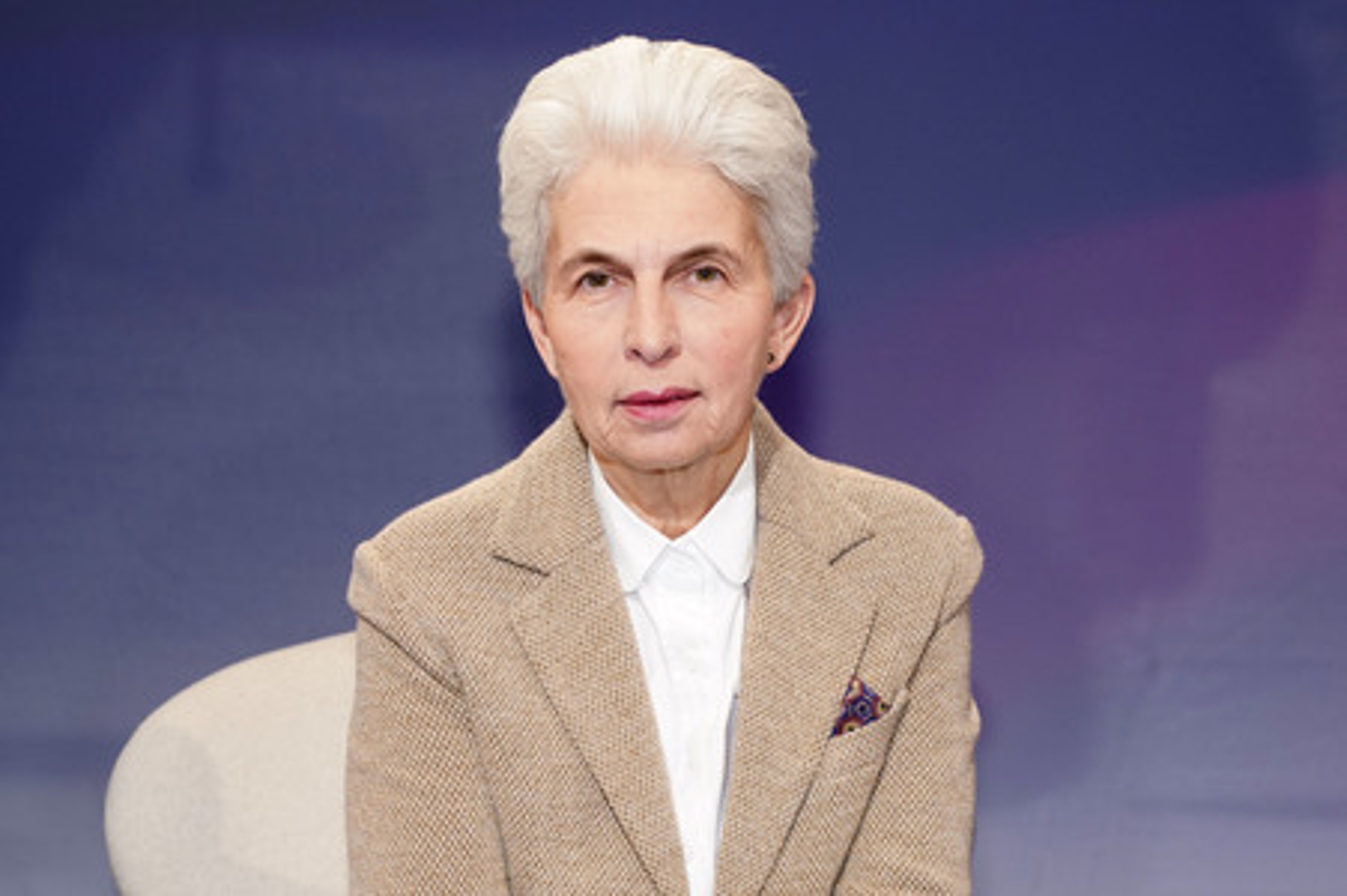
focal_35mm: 58
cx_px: 674
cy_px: 448
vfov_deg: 23.3
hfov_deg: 34.5
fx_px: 2169
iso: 2000
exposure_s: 1/125
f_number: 5
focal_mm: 58
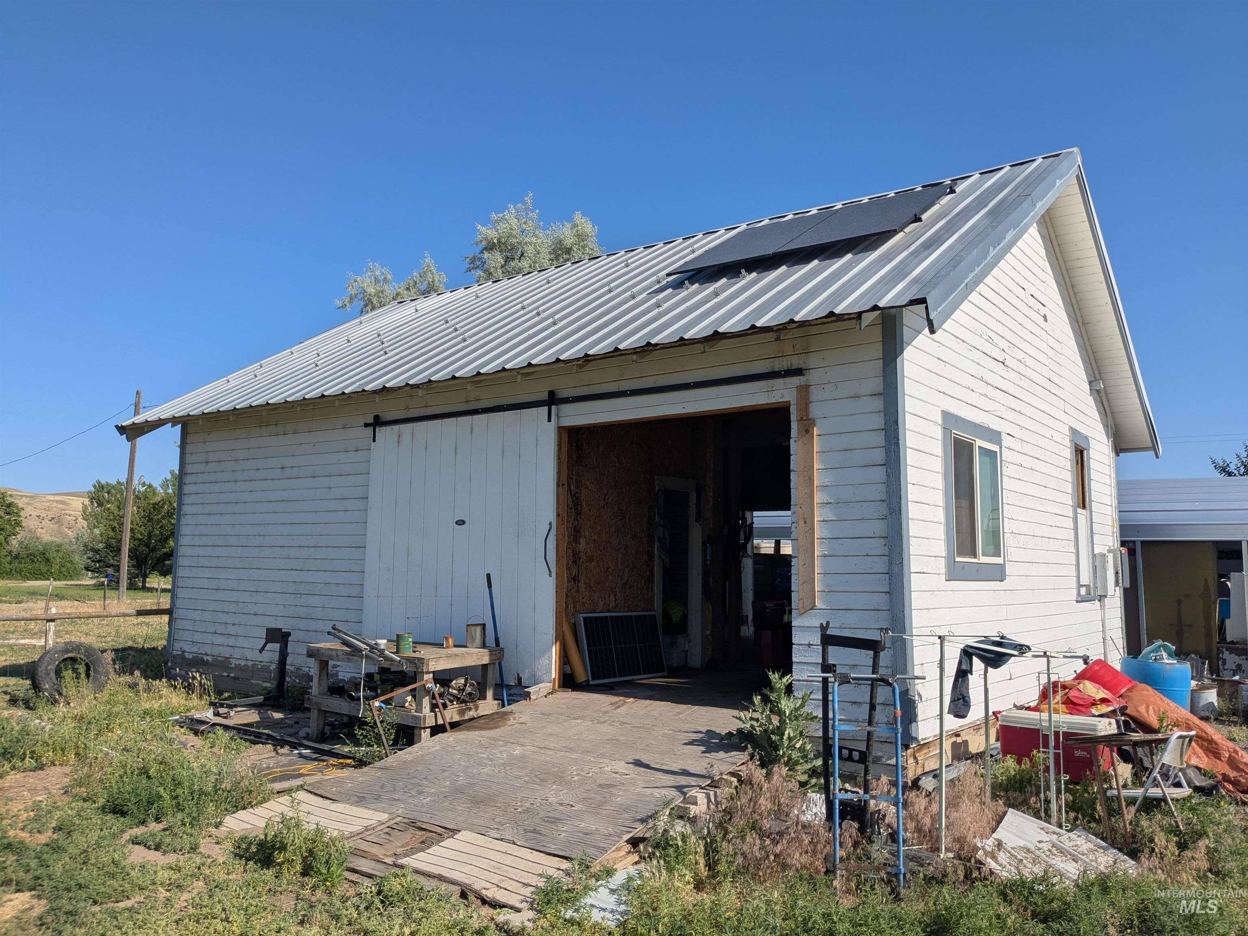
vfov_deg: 51.4
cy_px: 468
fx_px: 973
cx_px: 624
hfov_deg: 65.3
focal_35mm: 27
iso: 62
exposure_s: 1/5848
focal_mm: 4.38
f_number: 1.73
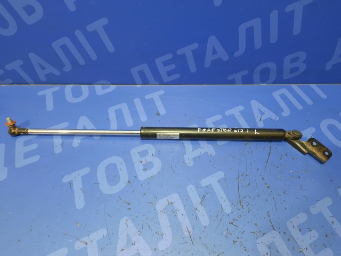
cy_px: 128
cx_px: 170
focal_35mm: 25
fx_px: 246
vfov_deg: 54.9
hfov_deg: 69.4
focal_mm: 4.6
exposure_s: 1/33
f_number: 2
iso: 400
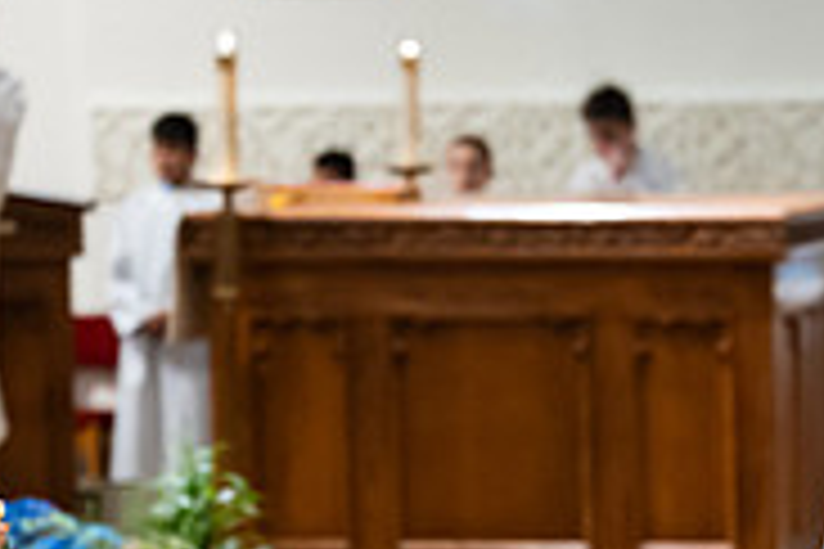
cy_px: 659
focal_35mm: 185
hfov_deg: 11.0
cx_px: 887
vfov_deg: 7.4
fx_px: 4234
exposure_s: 1/160
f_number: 3.2
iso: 3200
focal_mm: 57
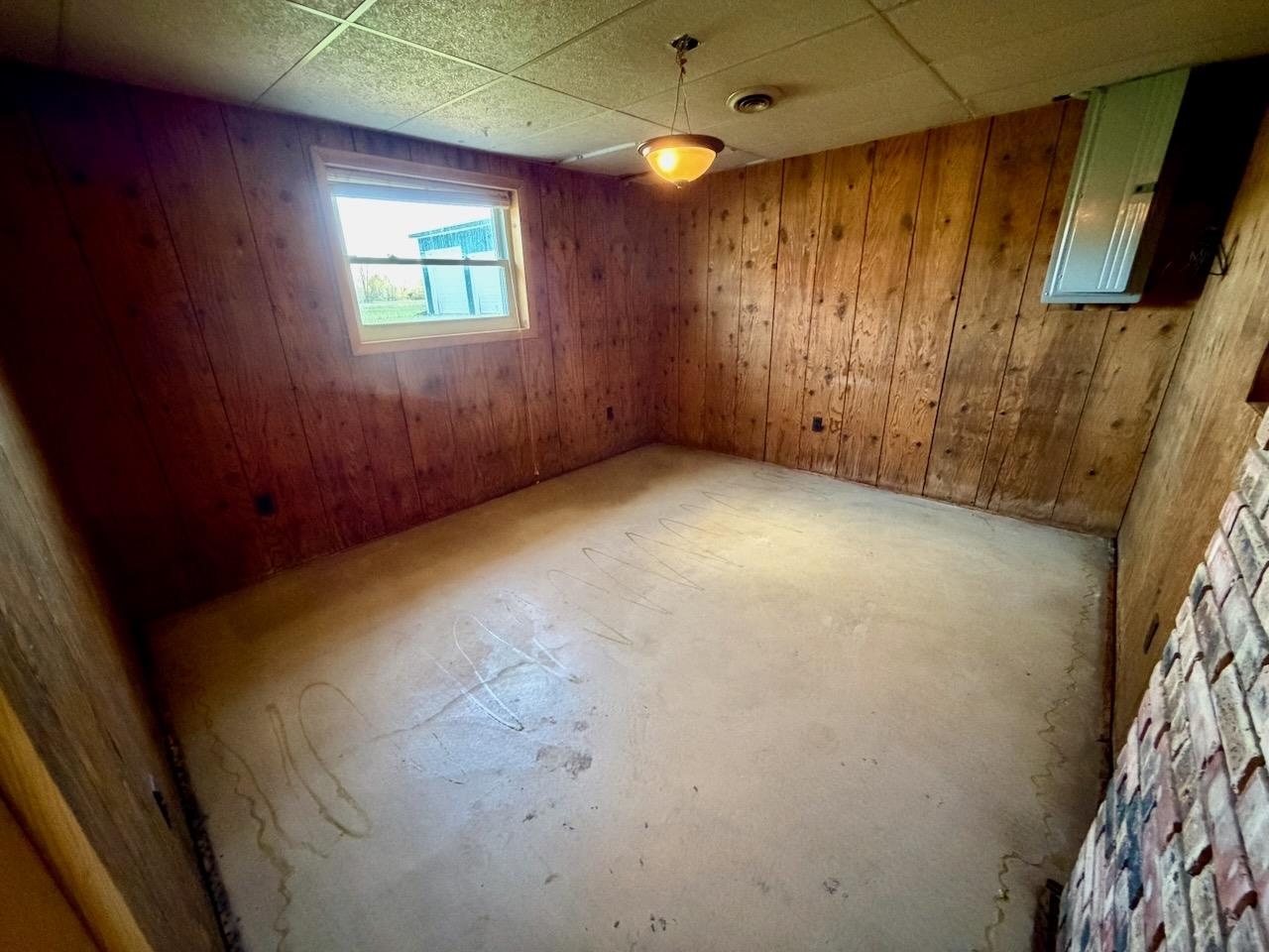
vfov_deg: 85.7
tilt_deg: -19.5
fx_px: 513
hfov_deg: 102.1
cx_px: 634
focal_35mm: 14
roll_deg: +1.7
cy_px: 476
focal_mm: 2.22
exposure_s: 1/40
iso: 1000
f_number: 2.2
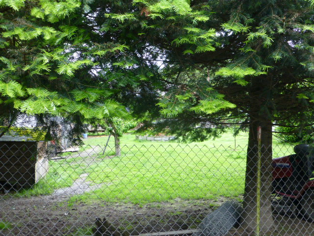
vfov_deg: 36.8
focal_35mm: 39
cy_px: 118
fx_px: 354
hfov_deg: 47.9
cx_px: 157
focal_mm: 6.9
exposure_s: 1/60
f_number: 3.9
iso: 400
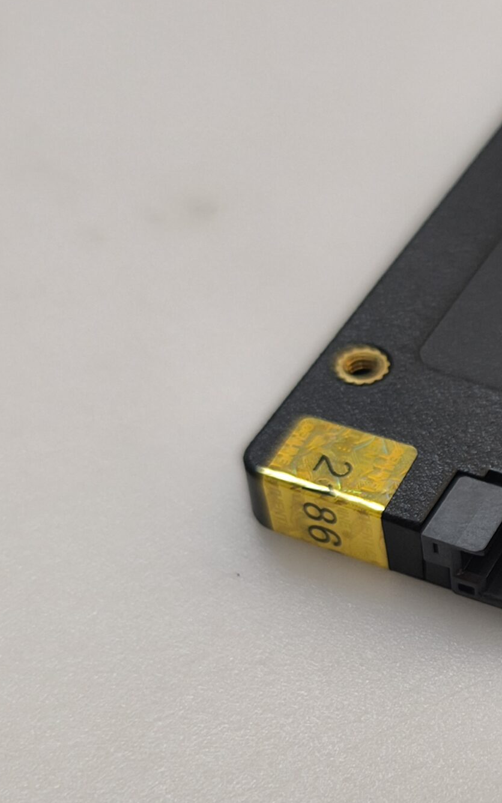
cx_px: 712
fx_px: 1555
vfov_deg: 28.8
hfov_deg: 16.9
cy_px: 540
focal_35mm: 71
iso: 320
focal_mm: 6.57
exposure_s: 1/50
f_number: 1.6
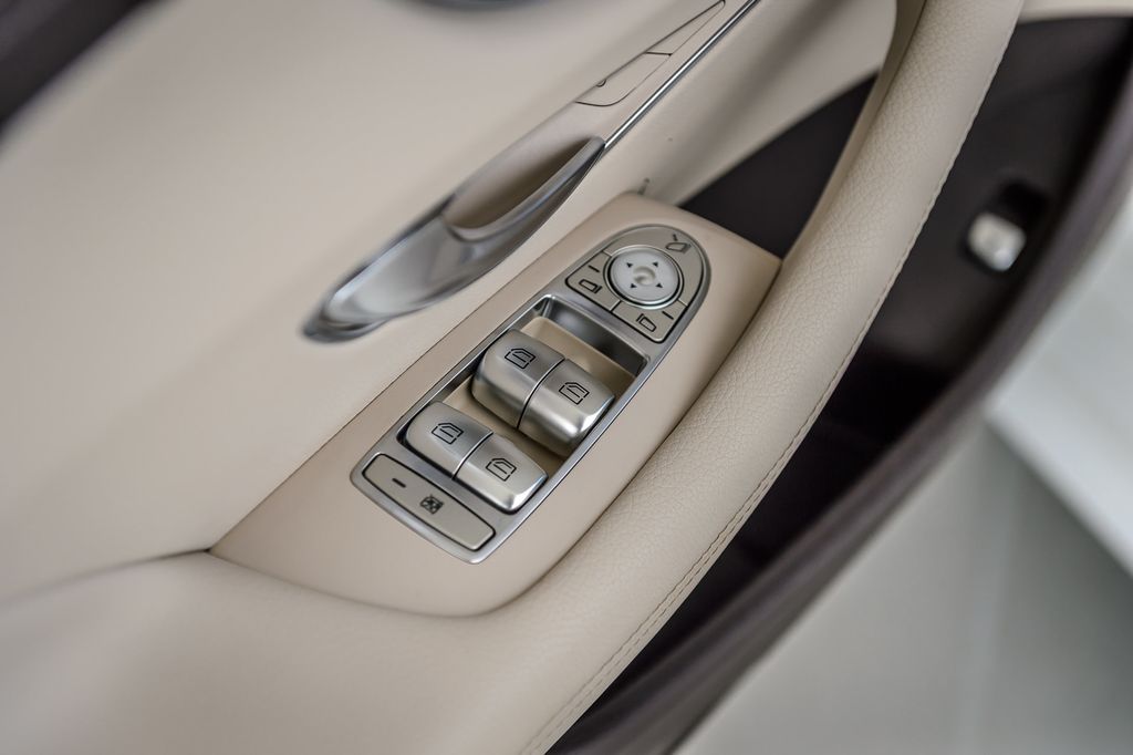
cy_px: 378
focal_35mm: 70
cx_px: 566
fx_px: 2202
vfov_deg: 19.4
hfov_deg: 28.9
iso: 400
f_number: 4
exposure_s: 1/2000
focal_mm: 70
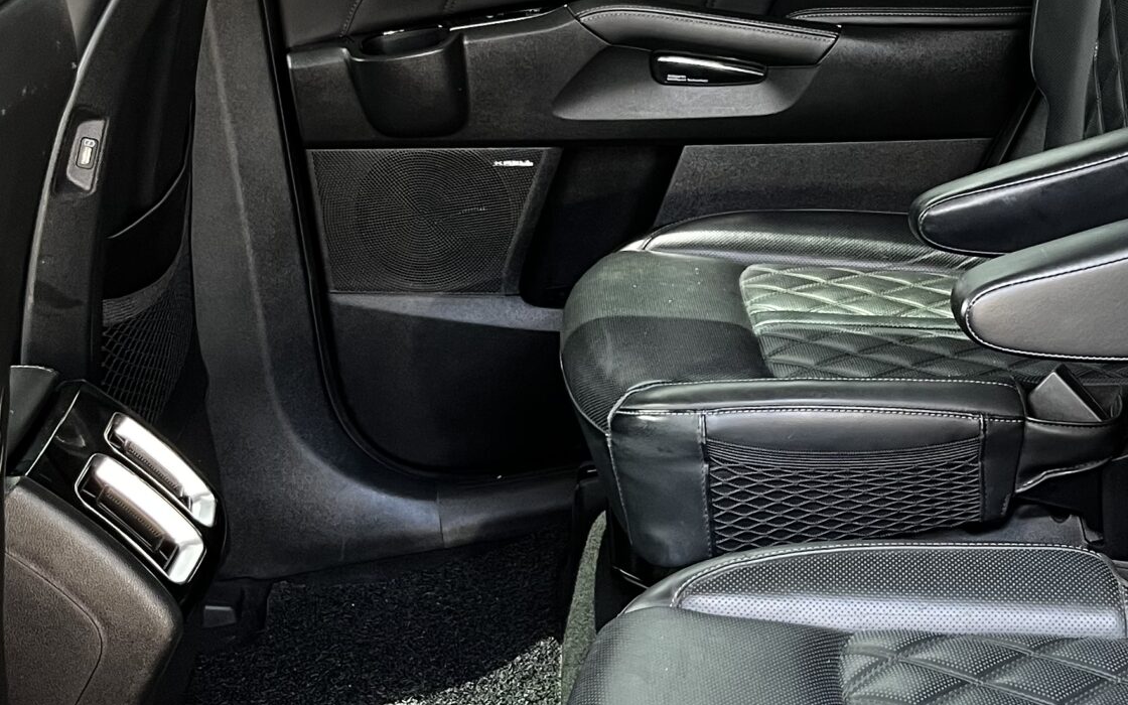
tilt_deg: -14.4
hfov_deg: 31.4
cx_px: 951
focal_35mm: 63
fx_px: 1937
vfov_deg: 20.6
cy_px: 241
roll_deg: +6.3
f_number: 1.6
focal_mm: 5.1
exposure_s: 1/66
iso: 125
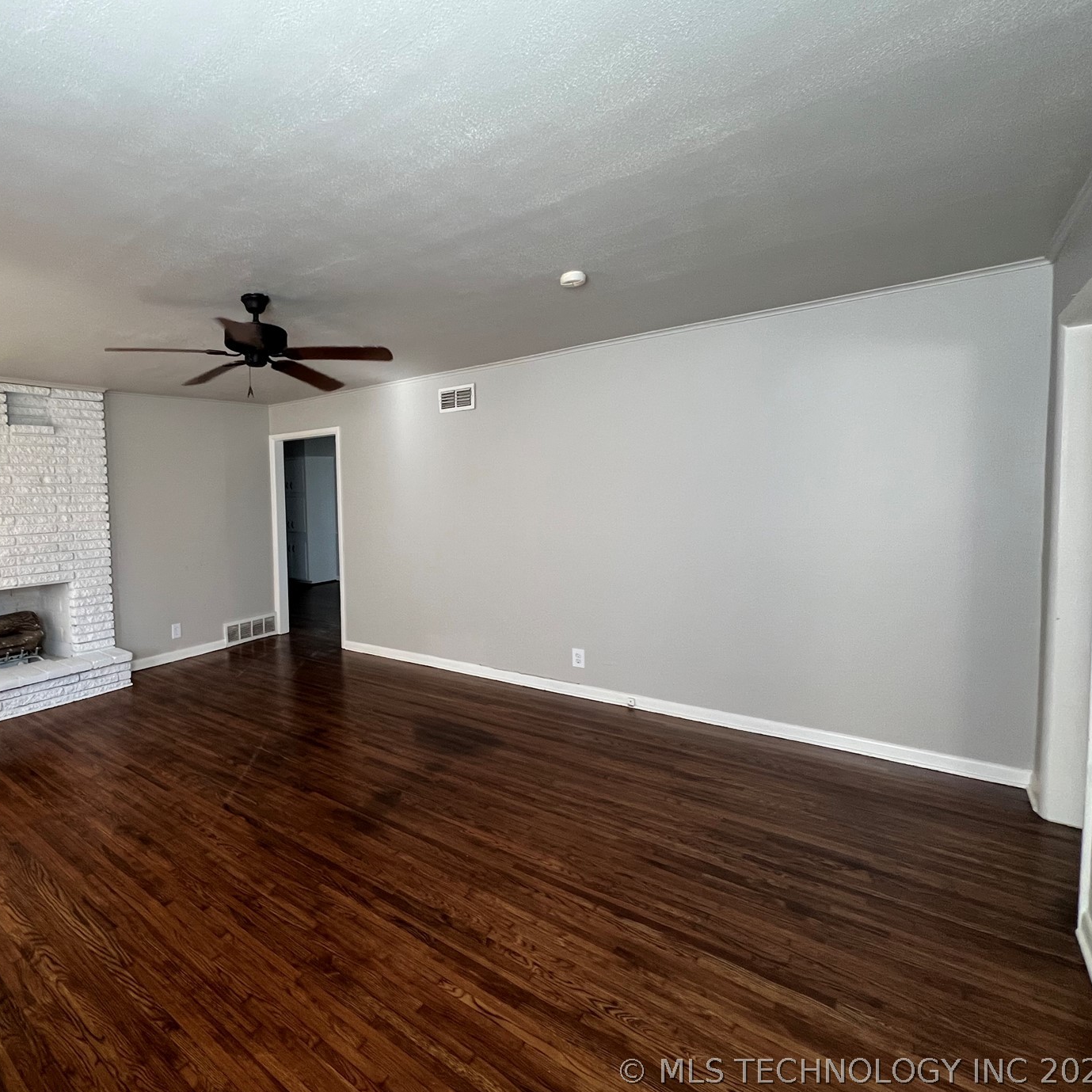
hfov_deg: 84.6
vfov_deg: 87.4
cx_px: 369
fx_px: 571
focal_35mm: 16
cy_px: 527
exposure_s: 1/99
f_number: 1.8
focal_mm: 1.57
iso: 200
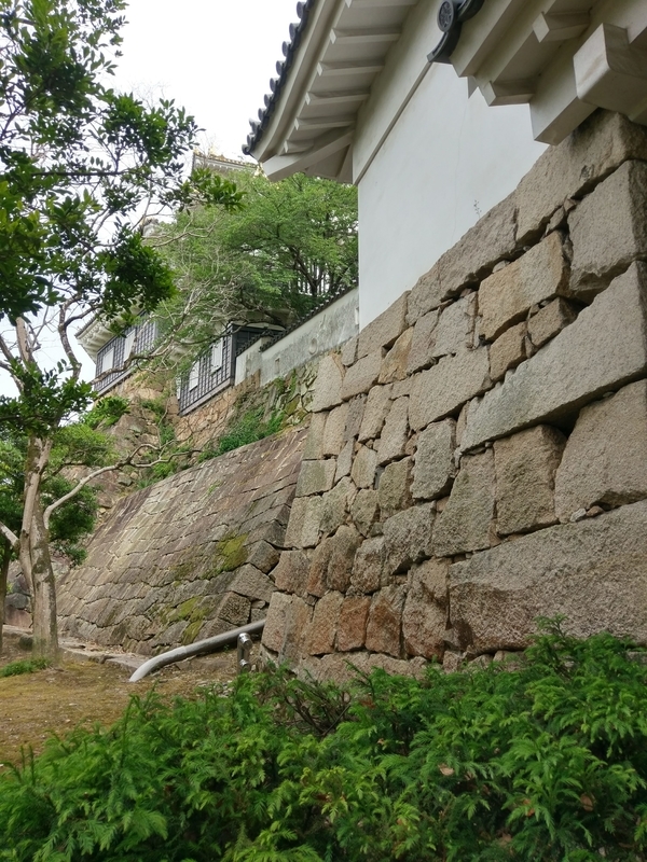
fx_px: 648
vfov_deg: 67.3
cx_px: 324
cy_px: 431
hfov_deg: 53.1
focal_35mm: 26
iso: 100
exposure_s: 1/653
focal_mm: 4.58
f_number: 1.8
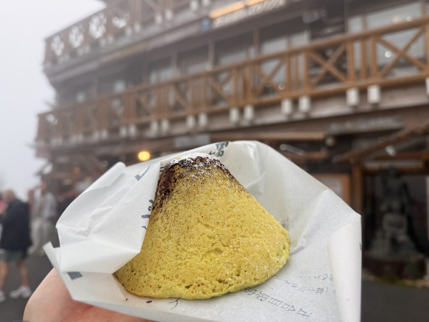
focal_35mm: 24
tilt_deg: +5.7
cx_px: 214
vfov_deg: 56.8
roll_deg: -1.5
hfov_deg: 71.6
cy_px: 161
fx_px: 297
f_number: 1.78
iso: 80
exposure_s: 1/3021
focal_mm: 6.76
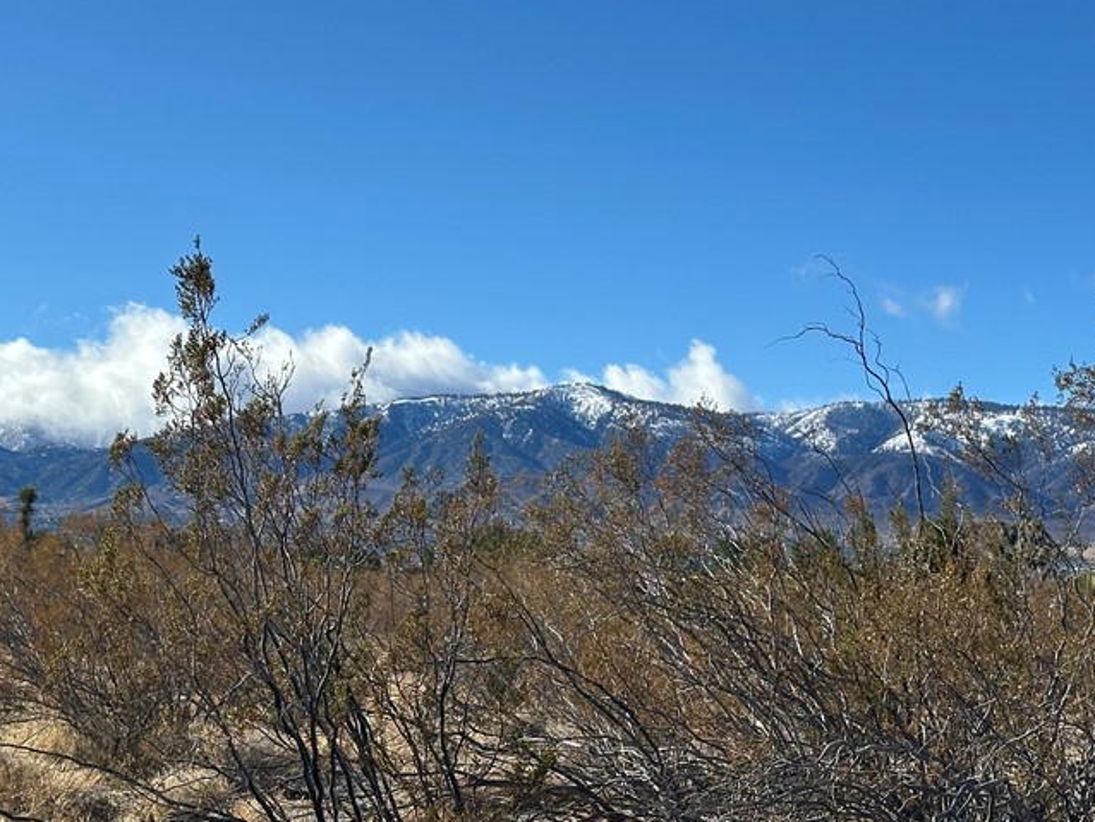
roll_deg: -0.1
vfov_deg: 19.1
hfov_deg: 25.3
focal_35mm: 77
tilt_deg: +6.9
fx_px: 2437
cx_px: 572
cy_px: 319
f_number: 1.78
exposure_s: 1/6211
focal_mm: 6.86
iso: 64
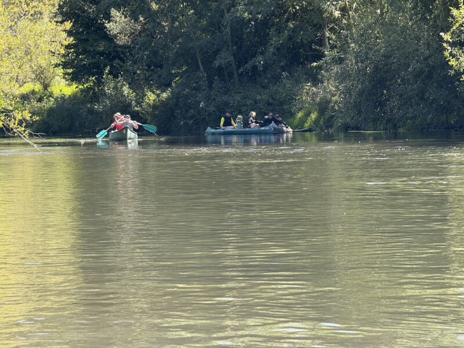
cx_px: 232
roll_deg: +1.4
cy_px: 174
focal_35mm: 120
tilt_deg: -1.7
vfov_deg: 12.3
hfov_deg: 16.4
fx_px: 1609
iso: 64
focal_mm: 15.66
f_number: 2.8
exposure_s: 1/227
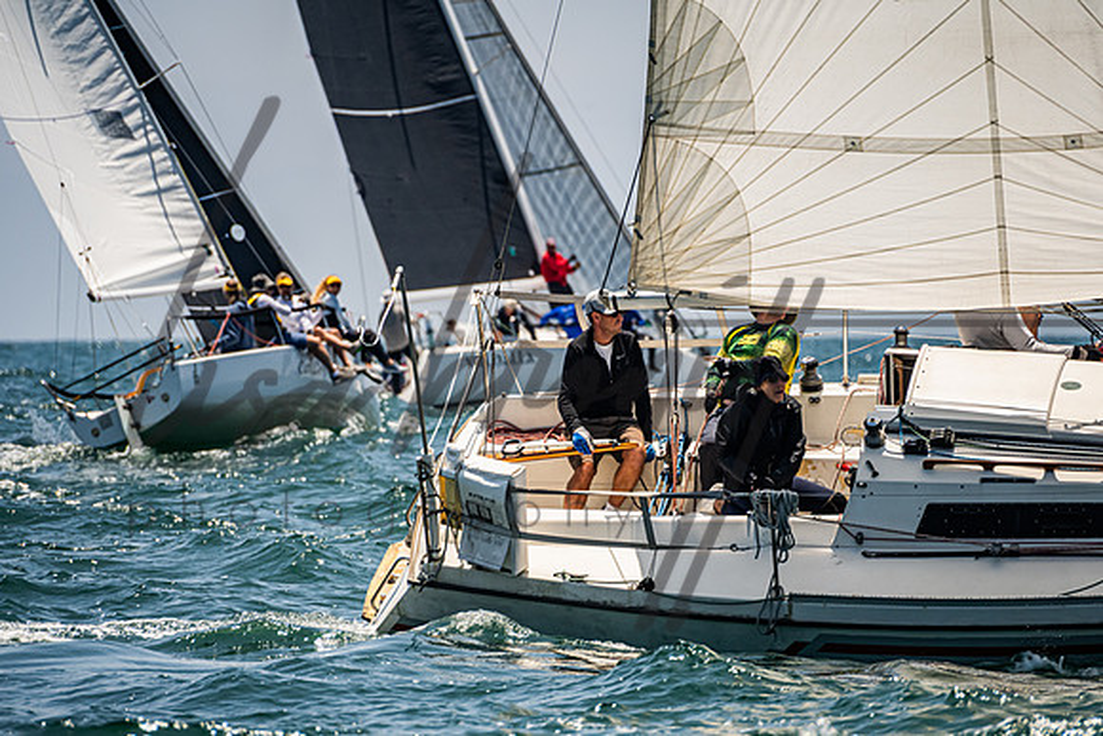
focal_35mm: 472
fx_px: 14470
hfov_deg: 4.4
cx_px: 551
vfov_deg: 2.9
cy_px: 416
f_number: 8
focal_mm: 400
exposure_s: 1/2000
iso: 500
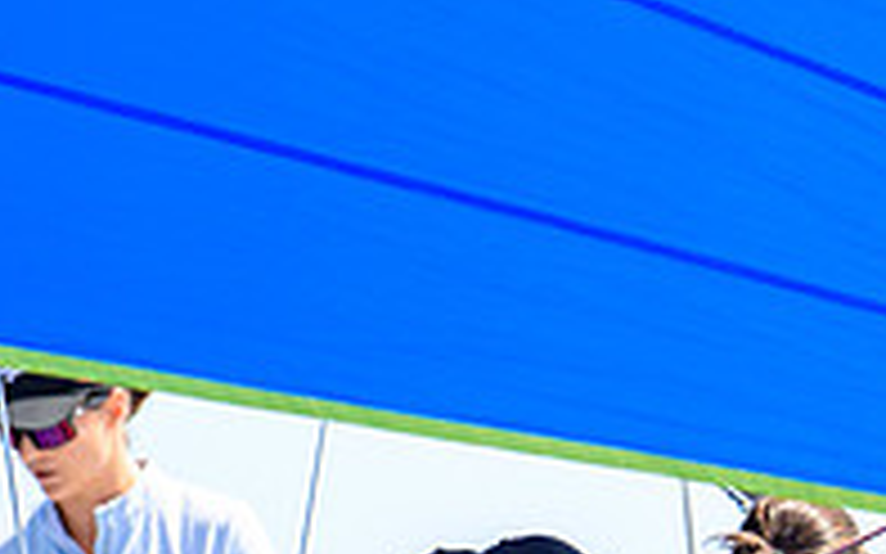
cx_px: 598
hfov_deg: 1.2
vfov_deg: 0.7
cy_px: 865
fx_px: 43523
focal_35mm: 1803
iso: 250
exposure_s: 1/1250
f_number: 4.5
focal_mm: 400
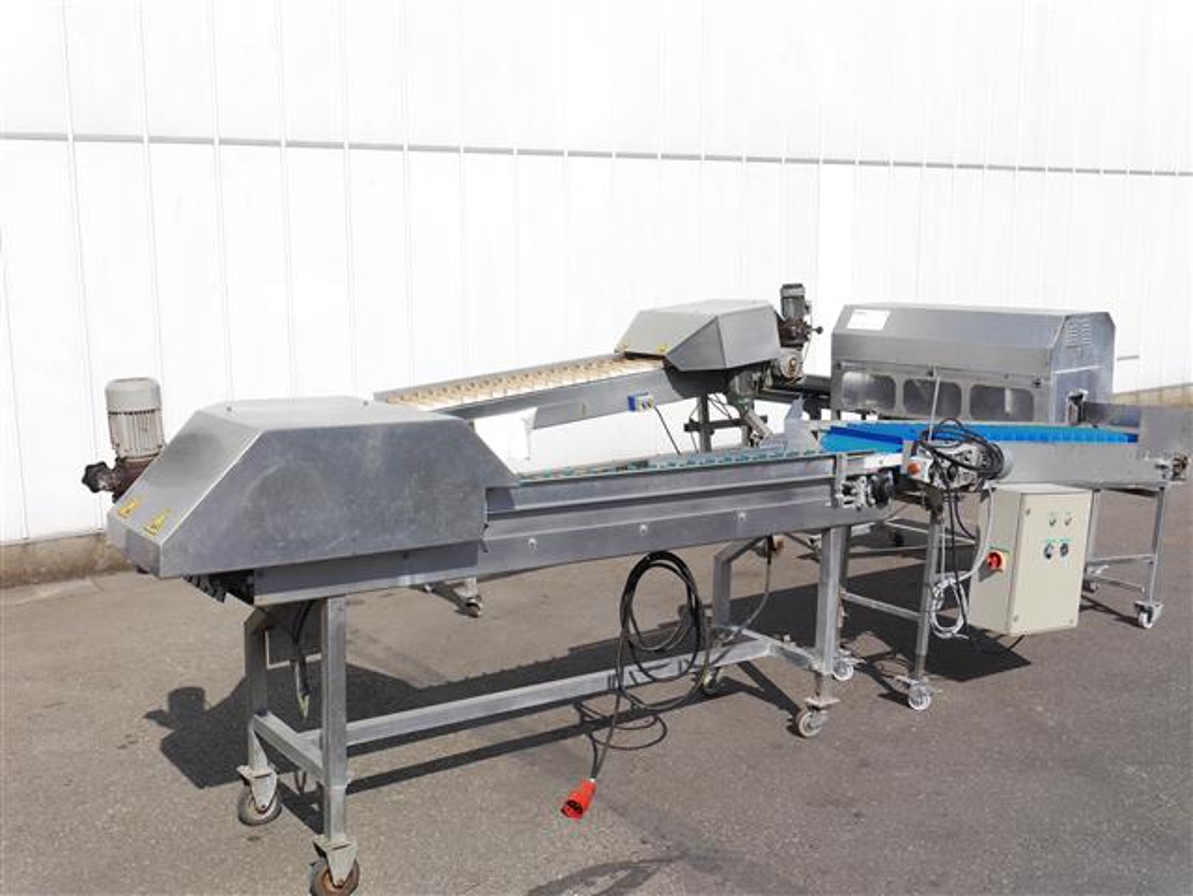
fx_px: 1310
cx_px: 596
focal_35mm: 38
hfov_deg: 49.0
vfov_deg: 37.8
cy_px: 448
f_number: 9
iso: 160
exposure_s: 1/400
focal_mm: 19
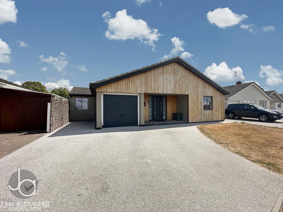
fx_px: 114
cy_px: 106
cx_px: 142
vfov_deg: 85.7
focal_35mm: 14
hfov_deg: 102.1
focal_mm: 2.22
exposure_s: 1/1770
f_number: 2.2
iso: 50
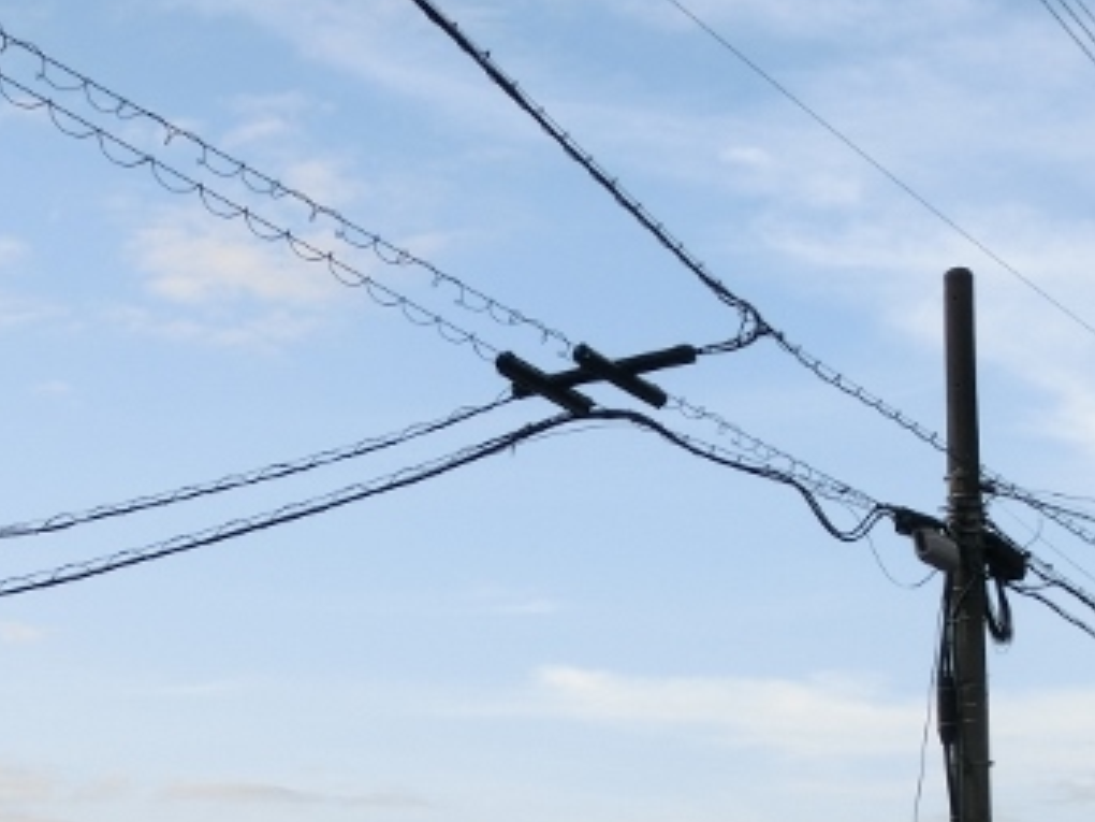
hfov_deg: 20.9
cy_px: 722
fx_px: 2973
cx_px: 480
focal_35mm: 94
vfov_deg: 15.6
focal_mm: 7.15
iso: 80
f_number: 4
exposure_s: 1/400
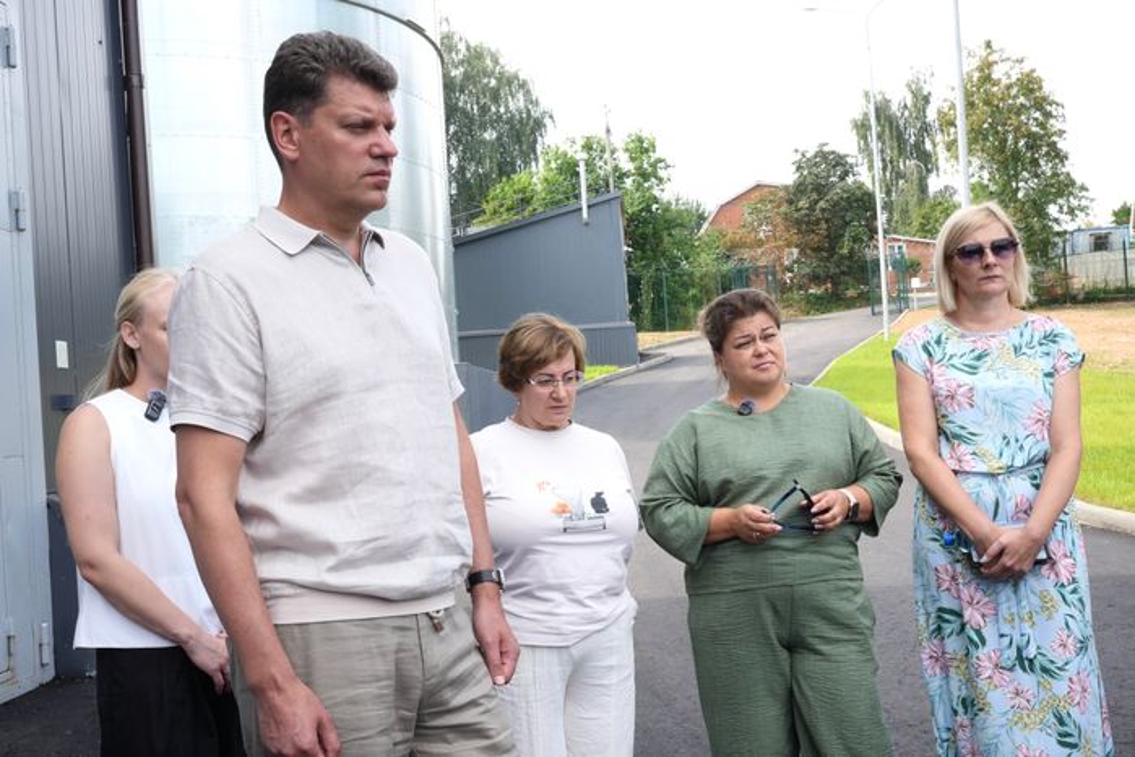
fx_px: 1166
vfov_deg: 35.9
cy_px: 378
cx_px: 568
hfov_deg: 51.9
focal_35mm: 37
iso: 1000
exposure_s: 1/200
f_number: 14
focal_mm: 37
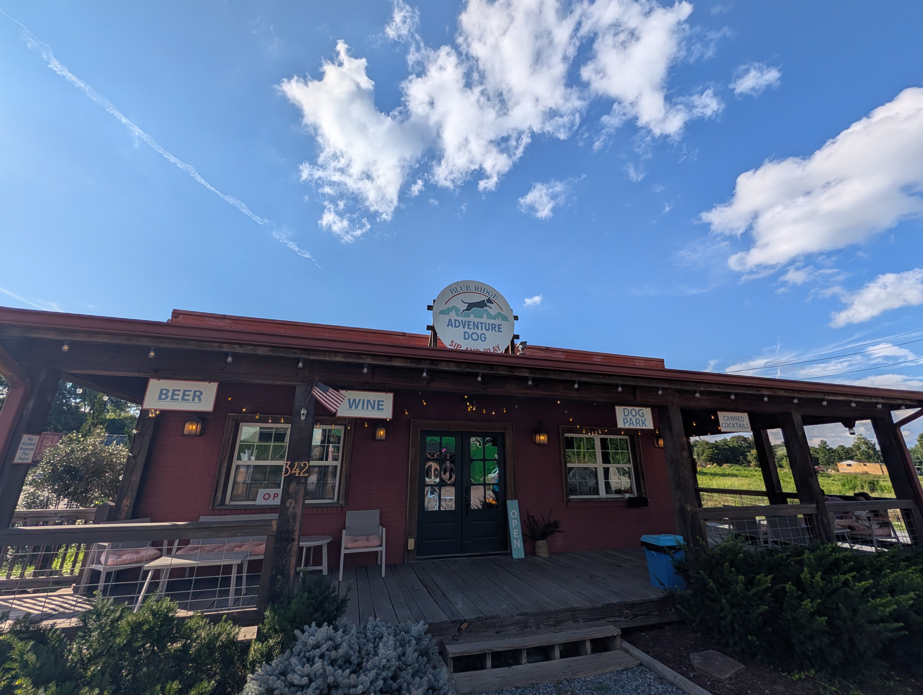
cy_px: 348
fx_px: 320
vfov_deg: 94.6
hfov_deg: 110.5
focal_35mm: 12
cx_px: 462
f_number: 1.7
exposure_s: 1/4505
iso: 51
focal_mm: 2.02
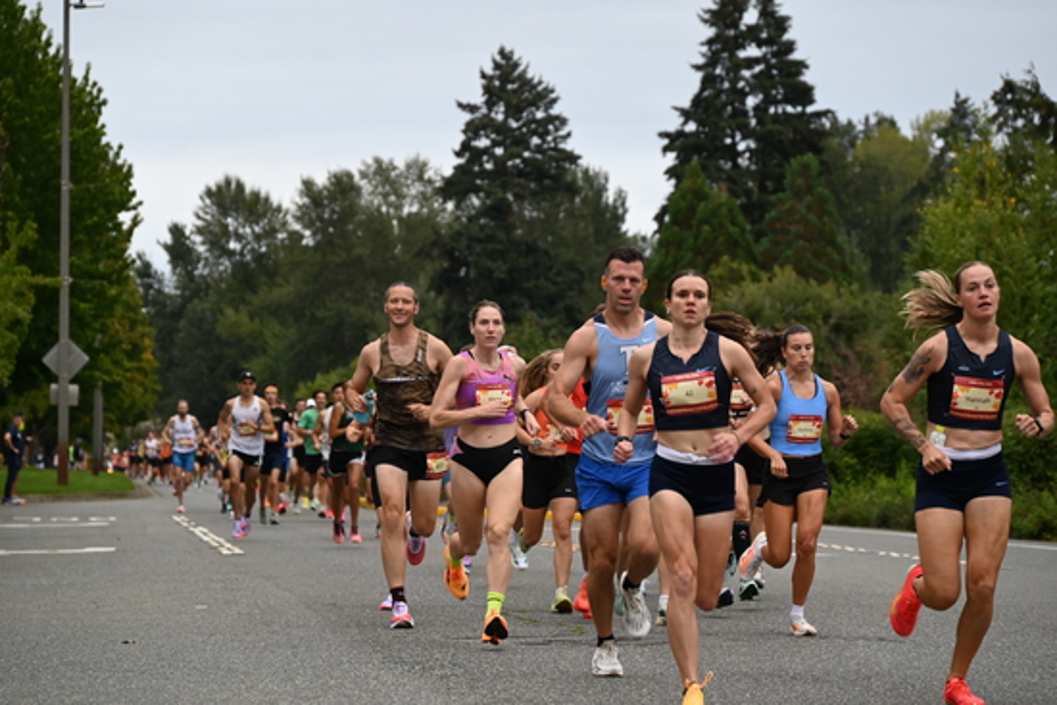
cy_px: 352
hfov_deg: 14.6
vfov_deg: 9.8
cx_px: 528
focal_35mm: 140
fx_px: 4111
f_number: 6.3
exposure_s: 1/250
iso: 560
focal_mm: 140
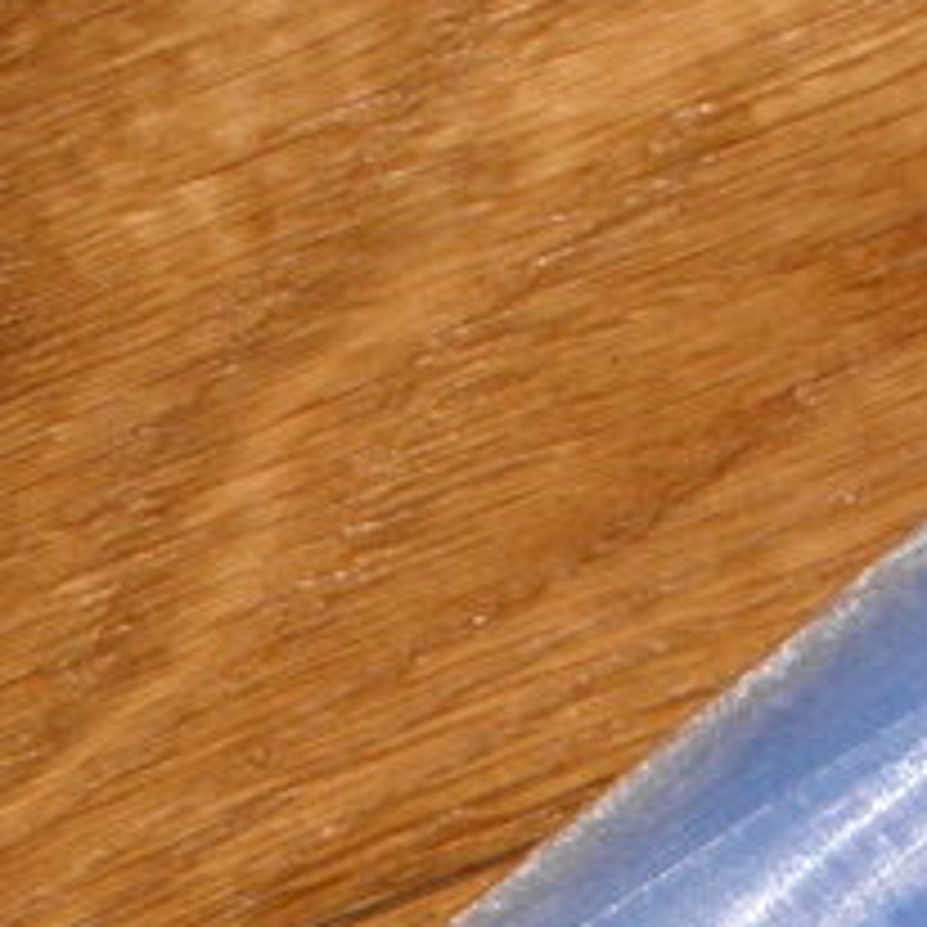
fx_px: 27843
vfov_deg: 1.9
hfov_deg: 1.9
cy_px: 1188
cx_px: 1512
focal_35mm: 919
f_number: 4.5
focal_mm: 47.71
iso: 125
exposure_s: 1/250
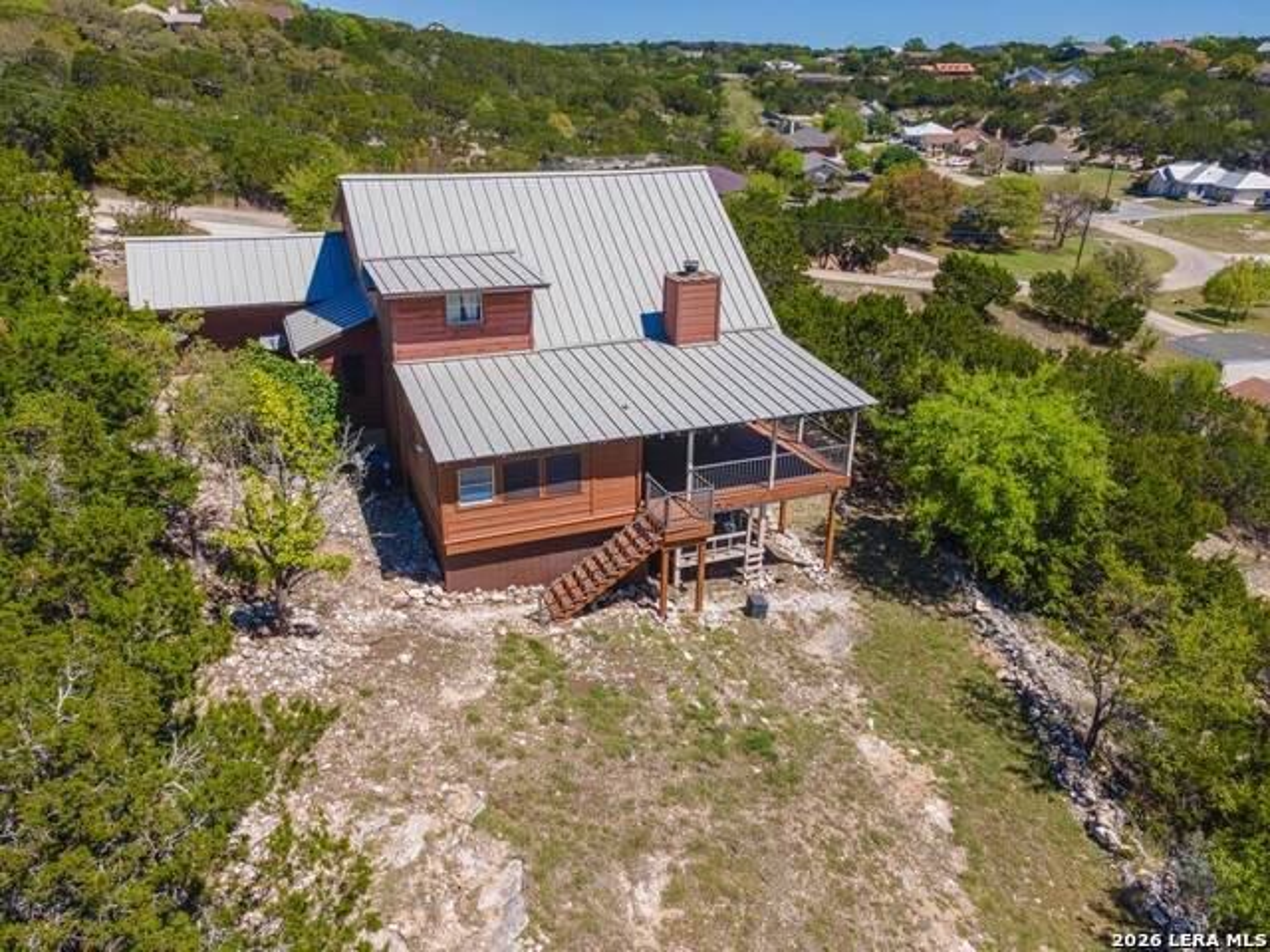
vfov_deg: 56.8
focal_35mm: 24
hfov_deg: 71.6
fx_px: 881
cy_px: 476
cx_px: 635
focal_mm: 4.5
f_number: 2.8
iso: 100
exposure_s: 1/730
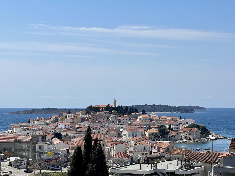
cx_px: 108
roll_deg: +0.9
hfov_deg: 22.8
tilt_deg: +0.9
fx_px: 584
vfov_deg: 17.2
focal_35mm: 86
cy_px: 96
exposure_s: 1/1815
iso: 32
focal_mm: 9
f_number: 2.8
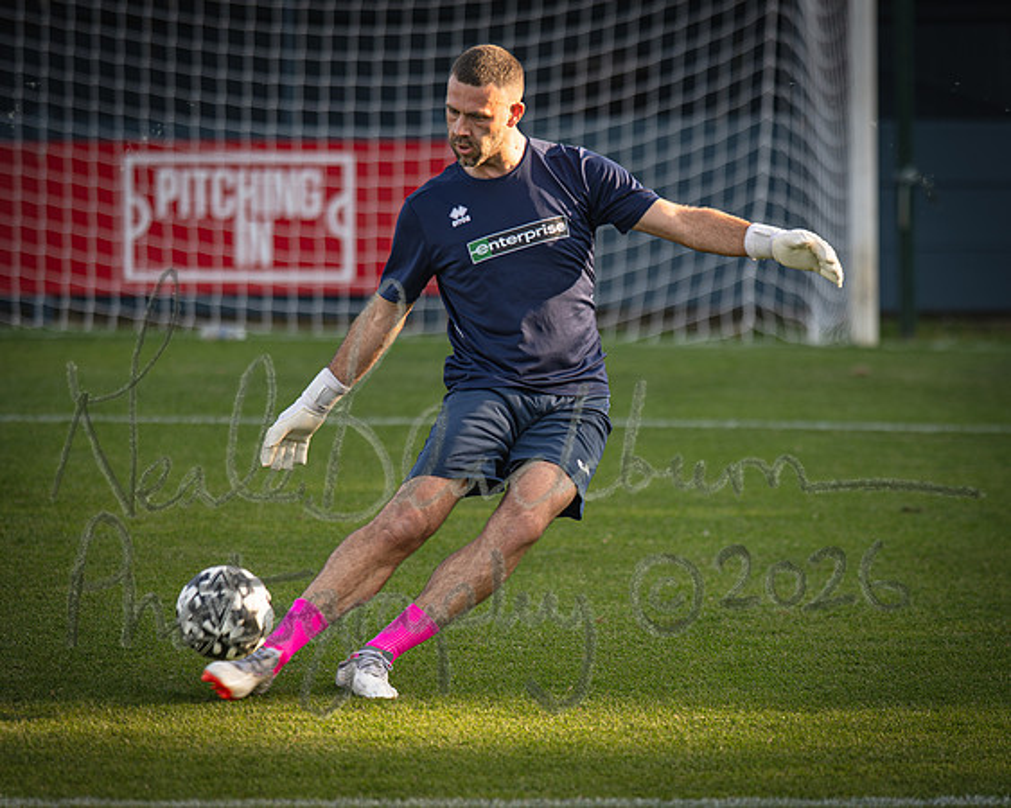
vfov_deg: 6.5
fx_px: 7155
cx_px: 631
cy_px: 418
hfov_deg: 8.1
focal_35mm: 239
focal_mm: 135
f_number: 1.8
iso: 50
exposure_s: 1/800
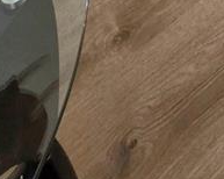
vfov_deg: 9.1
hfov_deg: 22.8
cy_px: -478
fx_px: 523
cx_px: 247
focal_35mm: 79
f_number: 1.9
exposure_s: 1/60.2
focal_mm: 2.2
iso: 500
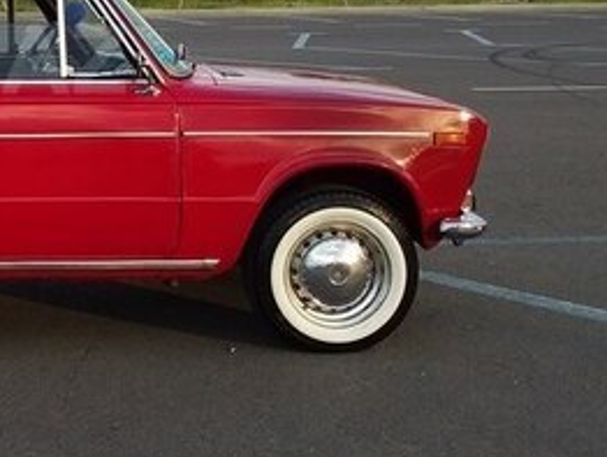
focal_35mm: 78
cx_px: -111
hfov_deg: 23.0
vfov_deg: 18.7
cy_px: 59
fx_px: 1369
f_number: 2.2
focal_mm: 3.3
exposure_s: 1/361
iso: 40
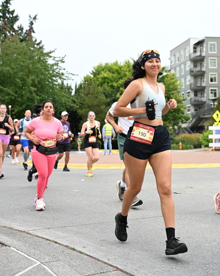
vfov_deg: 34.1
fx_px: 448
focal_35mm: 55
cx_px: 112
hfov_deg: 27.6
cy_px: 116
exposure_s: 1/800
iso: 1600
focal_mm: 48
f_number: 4
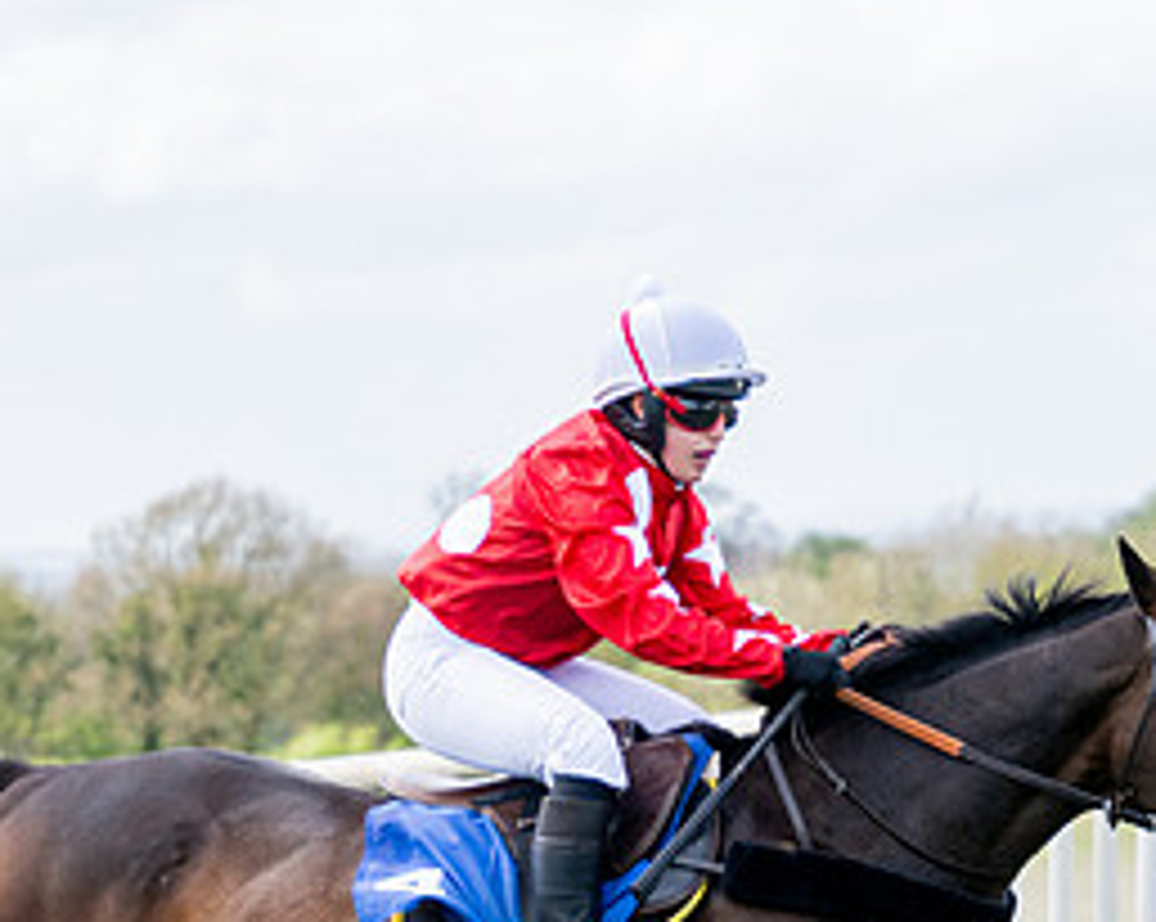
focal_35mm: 234
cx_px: 580
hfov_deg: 8.3
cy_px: 780
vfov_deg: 6.6
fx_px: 7997
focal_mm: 70
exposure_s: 1/1600
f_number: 3.5
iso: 400
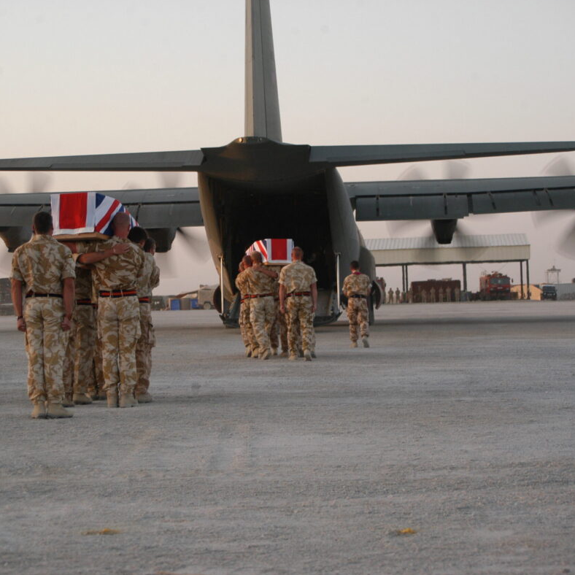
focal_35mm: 97
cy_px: 286
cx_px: 274
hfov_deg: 17.9
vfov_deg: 17.9
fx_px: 1823
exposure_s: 1/160
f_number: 6.3
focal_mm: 50
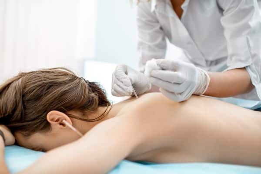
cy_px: 87
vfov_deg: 37.9
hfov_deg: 54.4
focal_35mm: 35
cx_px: 130
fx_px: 254
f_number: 2.2
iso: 250
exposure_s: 1/160
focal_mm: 35
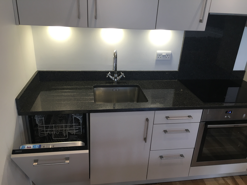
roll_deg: -3.2
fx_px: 207
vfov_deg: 48.2
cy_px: 92
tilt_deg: -23.6
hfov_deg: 61.7
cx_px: 124
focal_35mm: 29
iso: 40
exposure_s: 1/33
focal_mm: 4.15
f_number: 2.2
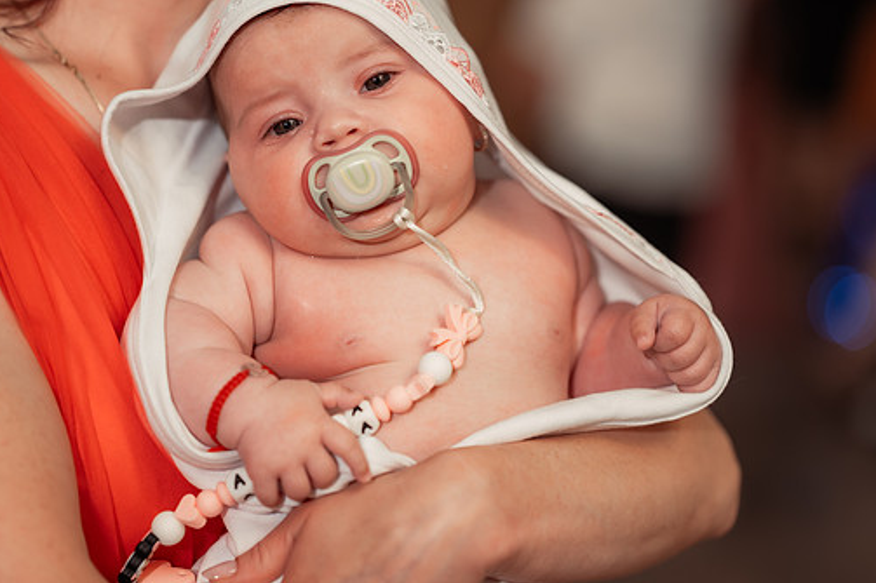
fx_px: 2384
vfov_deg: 14.0
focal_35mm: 98
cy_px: 265
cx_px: 423
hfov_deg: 20.8
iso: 1600
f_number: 2
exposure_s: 1/250
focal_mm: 85
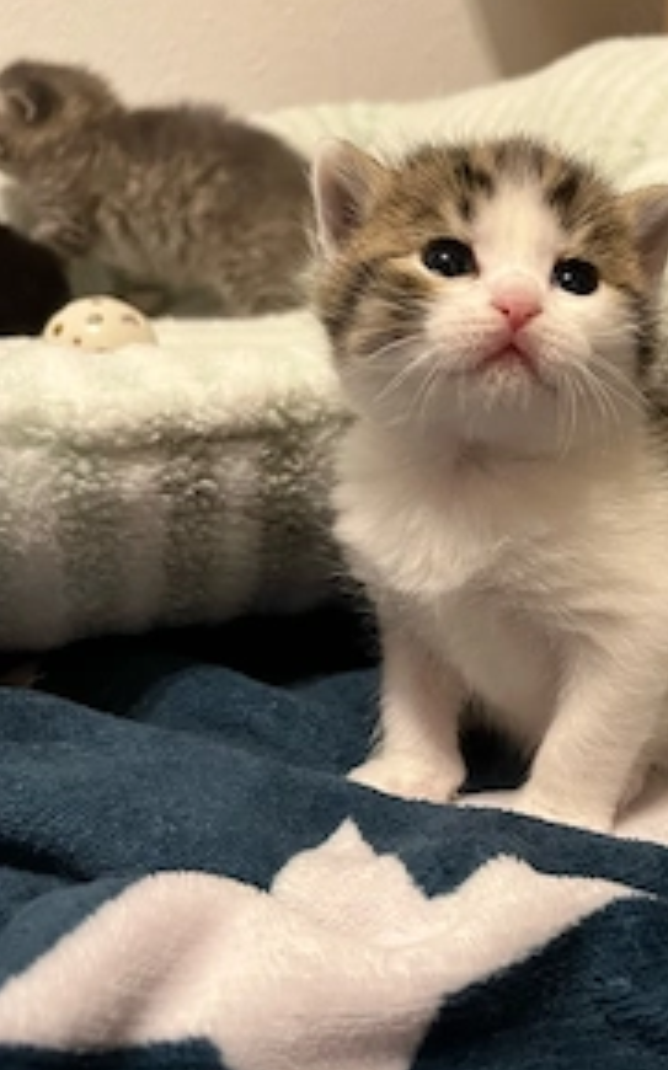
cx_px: 520
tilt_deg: -16.9
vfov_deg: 51.5
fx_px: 1108
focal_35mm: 38
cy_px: 568
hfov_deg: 32.7
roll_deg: -0.2
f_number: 1.6
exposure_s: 1/33
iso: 500
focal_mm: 5.1
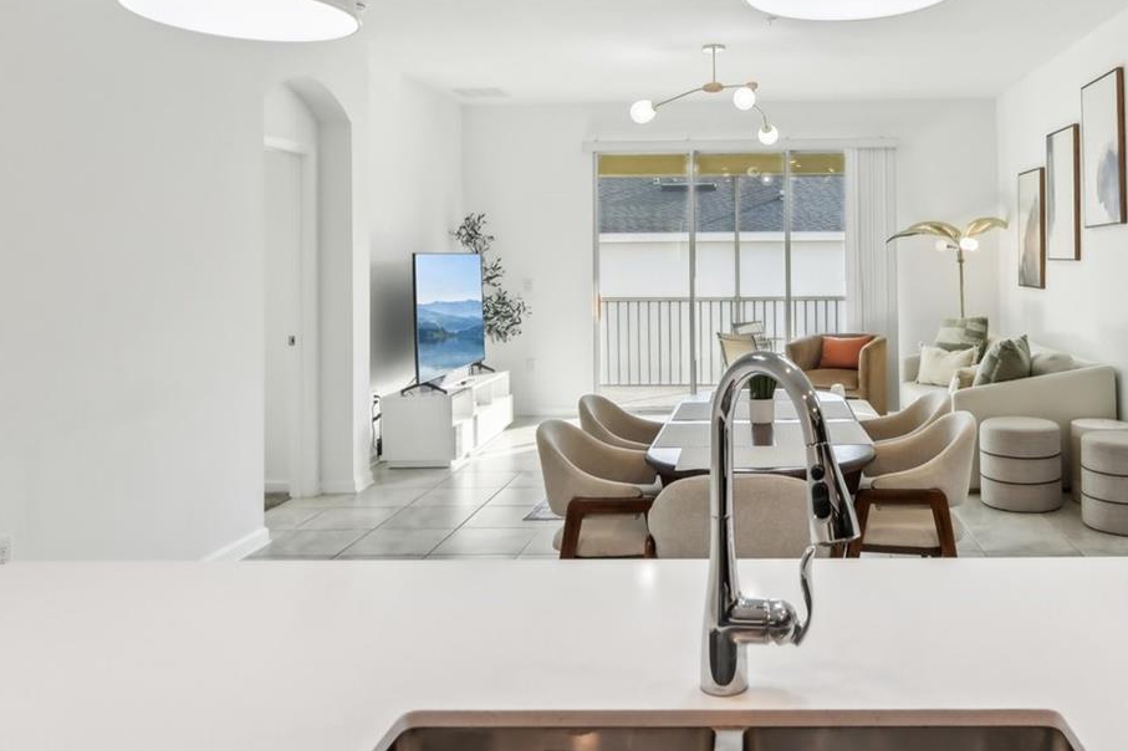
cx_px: 721
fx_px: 940
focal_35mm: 30
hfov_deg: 60.9
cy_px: 297
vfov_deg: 43.3
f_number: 8
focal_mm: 17
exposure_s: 1/60
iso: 400
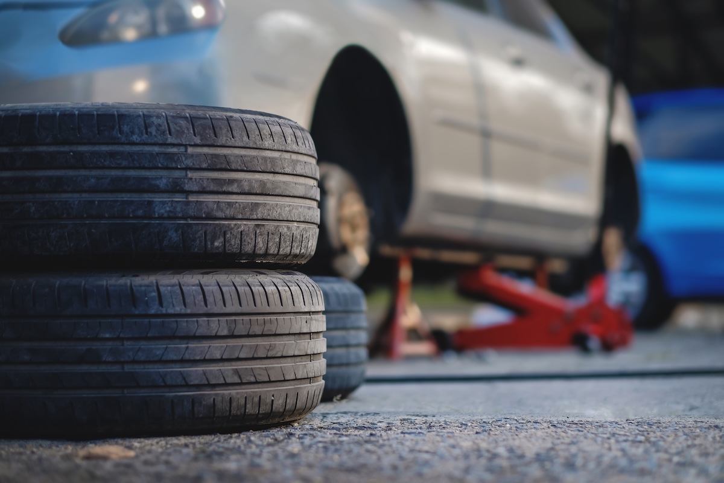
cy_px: 242
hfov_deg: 24.2
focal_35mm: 84
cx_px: 362
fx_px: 1689
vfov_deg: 16.3
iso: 100
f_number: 1.6
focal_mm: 56
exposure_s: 1/160
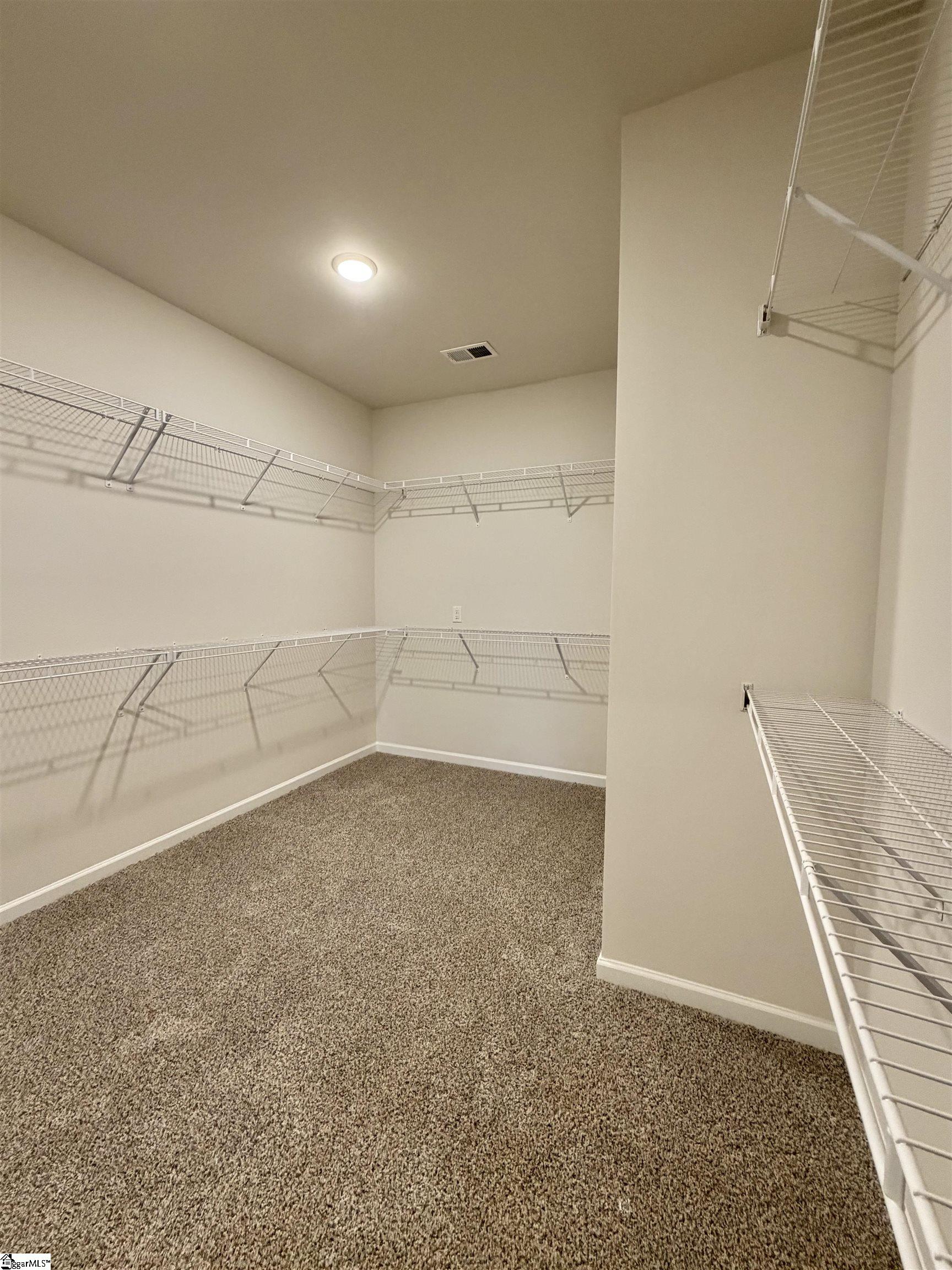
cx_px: 476
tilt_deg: -3.9
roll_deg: -1.3
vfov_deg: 102.1
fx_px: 513
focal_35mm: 14
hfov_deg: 85.7
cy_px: 635
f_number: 2.2
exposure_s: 1/60
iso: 250
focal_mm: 2.22
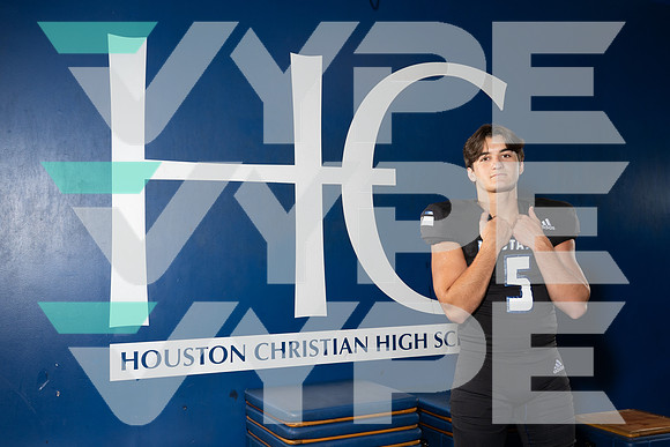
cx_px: 335
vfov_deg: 35.1
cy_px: 224
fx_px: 707
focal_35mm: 38
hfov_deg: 50.7
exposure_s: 1/250
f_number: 8
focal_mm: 38
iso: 800
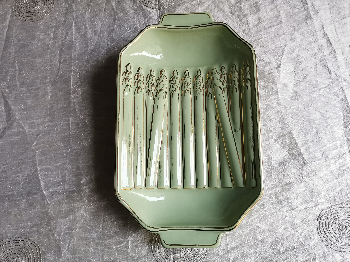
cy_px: 131
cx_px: 175
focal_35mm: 32
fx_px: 324
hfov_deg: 56.8
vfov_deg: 44.2
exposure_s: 1/60
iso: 320
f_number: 1.8
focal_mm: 5.58
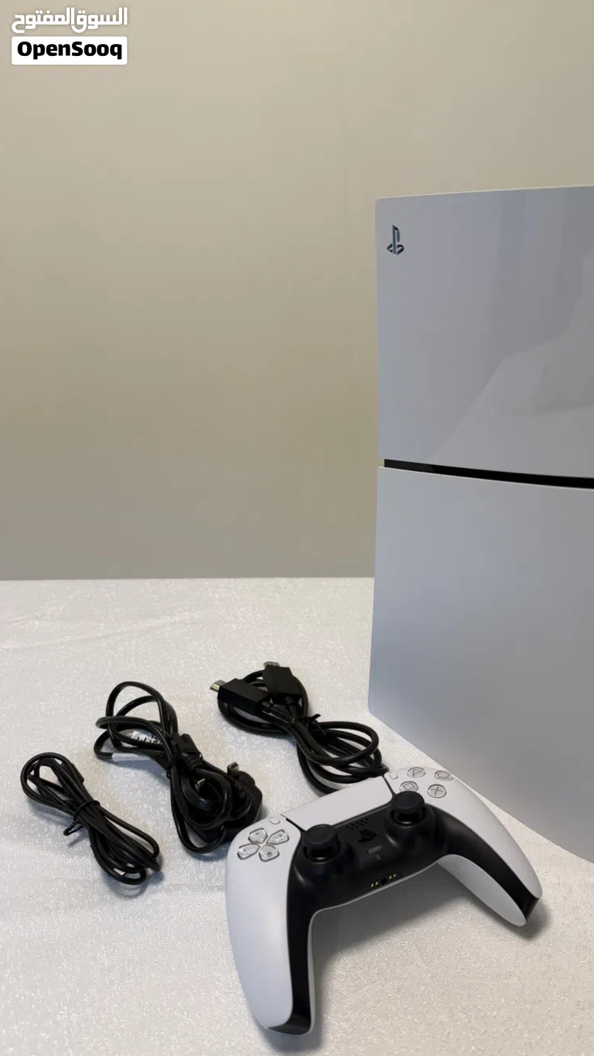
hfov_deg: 42.3
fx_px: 756
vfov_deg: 69.9
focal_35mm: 27
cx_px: 401
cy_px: 533
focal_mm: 6.76
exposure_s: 1/100
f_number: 1.78
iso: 200
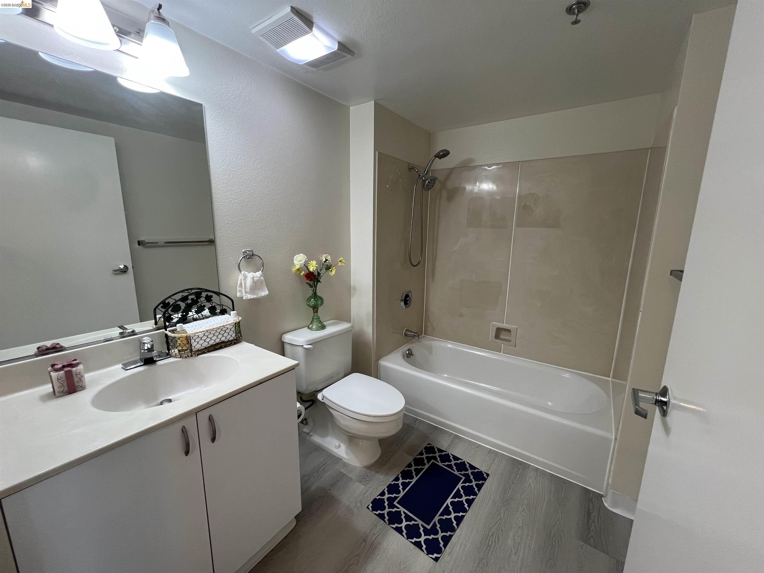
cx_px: 382
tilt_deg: -10.8
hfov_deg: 106.2
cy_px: 286
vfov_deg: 89.9
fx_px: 287
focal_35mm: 13
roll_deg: -0.5
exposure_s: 1/120
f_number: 1.8
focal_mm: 1.57
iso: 125
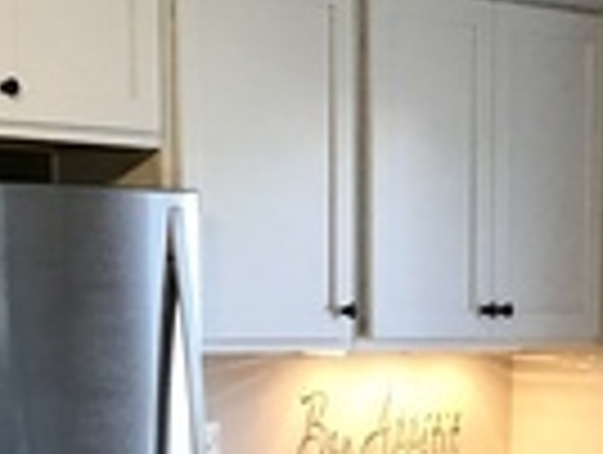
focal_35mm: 139
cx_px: 479
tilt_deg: -7.0
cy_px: 647
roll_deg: -0.9
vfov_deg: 10.4
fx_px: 2426
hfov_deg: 14.1
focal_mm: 3.99
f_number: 1.8
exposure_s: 1/30
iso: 32
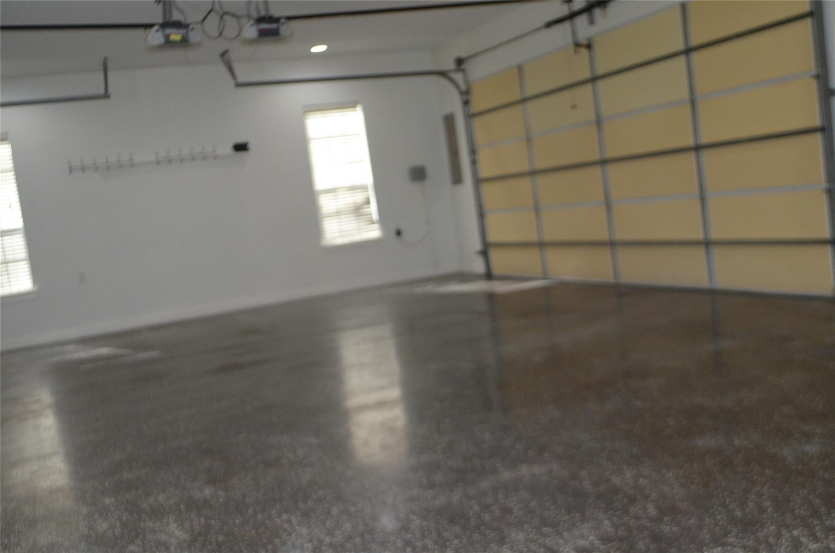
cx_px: 418
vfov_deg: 34.1
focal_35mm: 39
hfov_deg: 49.6
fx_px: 903
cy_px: 276
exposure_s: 1/160
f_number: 4.5
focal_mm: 26
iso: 1600
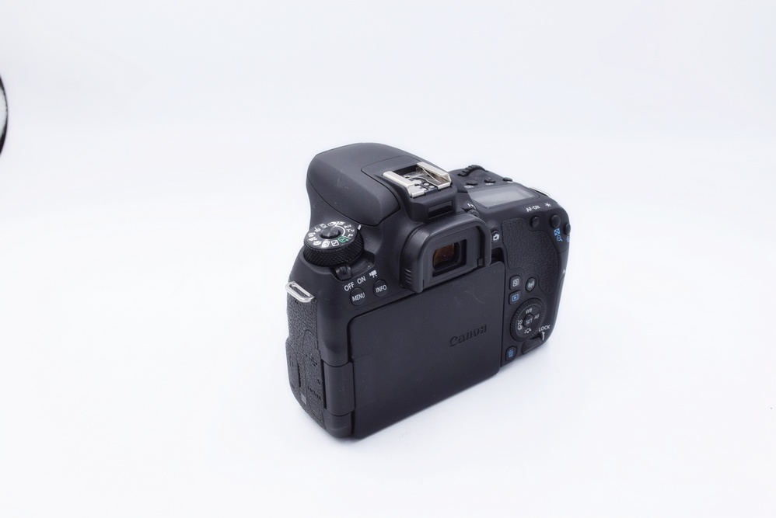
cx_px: 388
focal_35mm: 39
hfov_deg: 49.5
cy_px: 259
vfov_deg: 34.3
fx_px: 841
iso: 400
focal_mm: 26
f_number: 8
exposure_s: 1/160
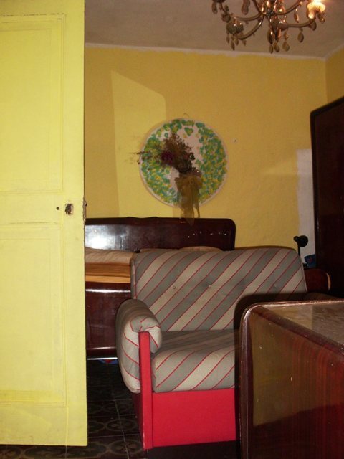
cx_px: 172
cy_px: 230
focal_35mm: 36
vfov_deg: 51.4
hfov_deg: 39.7
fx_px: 477
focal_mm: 6.3
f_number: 2.9
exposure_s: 1/60
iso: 200
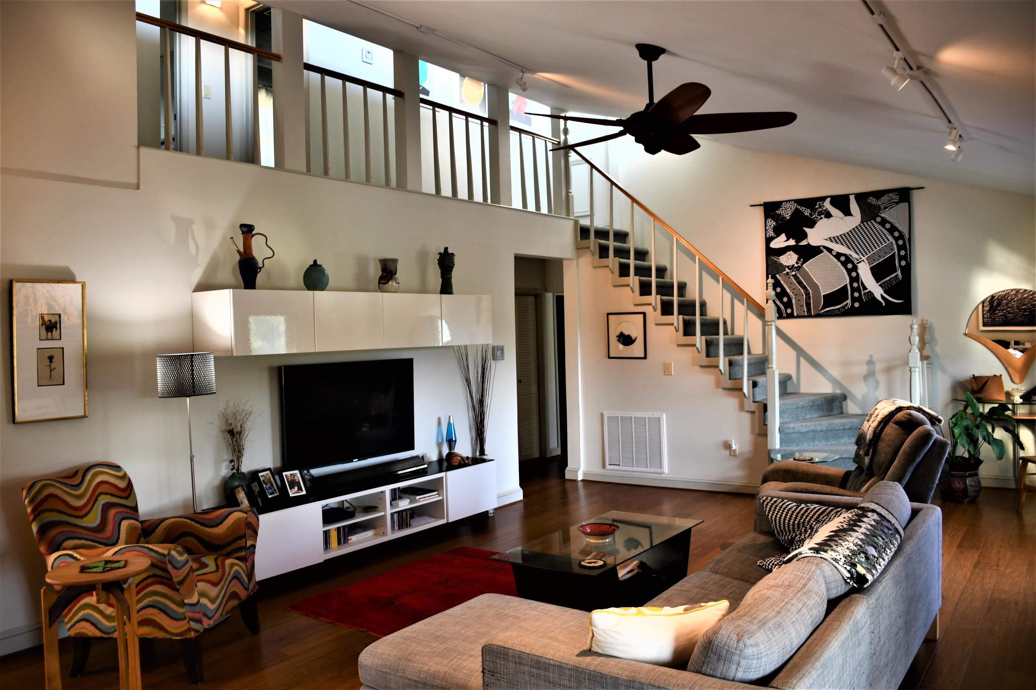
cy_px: 345
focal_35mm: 27
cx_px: 518
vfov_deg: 47.9
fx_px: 777
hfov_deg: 67.4
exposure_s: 1/20
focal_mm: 18
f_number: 3.5
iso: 320
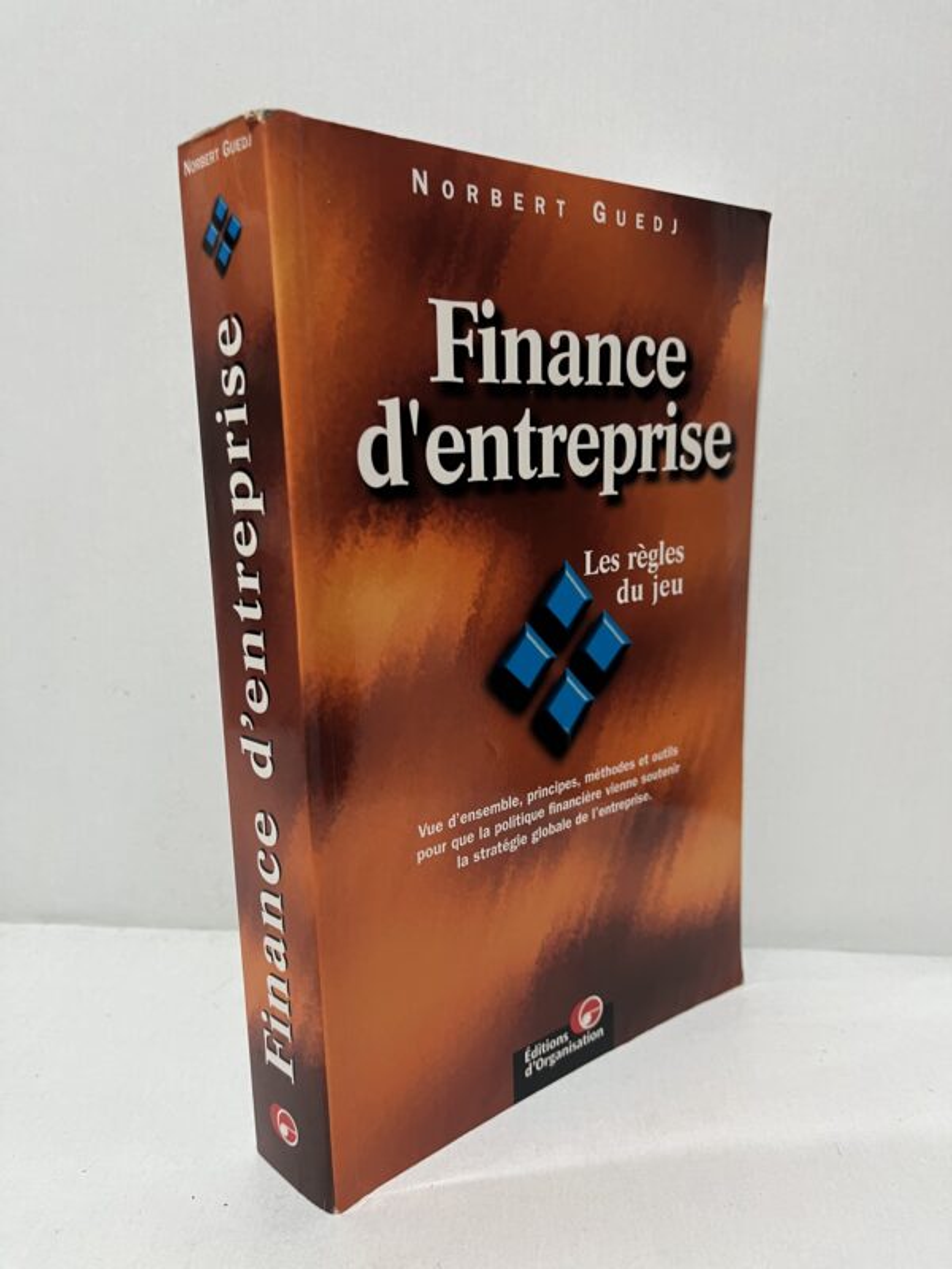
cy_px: 634
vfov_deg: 67.3
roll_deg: -1.5
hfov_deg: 53.1
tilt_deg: -15.3
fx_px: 953
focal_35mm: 26
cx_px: 476
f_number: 1.6
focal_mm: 5.1
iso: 100
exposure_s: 1/50
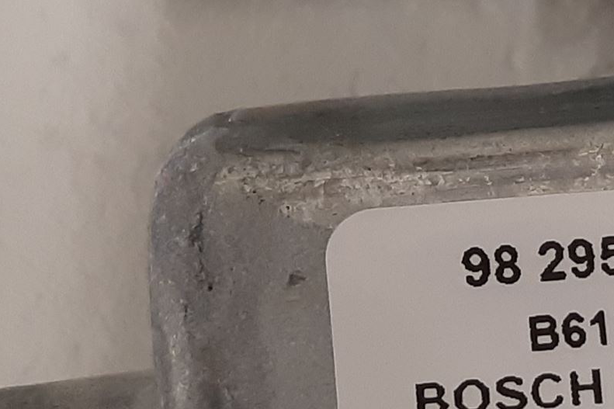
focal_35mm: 70
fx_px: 1194
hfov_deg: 26.9
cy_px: 322
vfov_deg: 19.3
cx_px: 644
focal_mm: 3.93
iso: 160
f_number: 1.7
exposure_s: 1/50
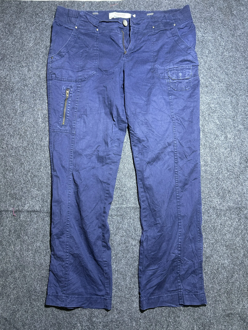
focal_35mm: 26
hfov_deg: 53.1
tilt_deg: -58.6
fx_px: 248
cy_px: 165
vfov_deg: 67.3
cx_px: 124
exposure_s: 1/50
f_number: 1.5
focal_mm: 5.7
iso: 160
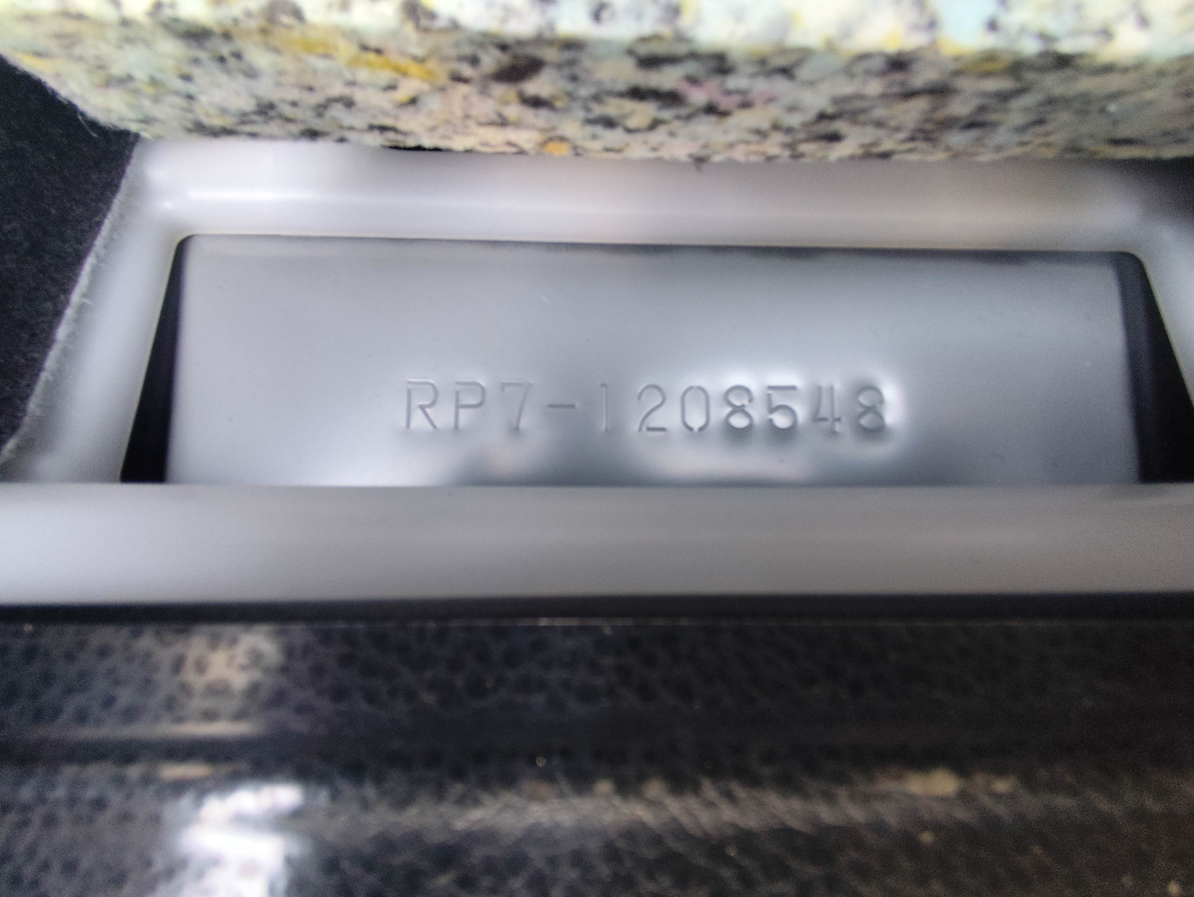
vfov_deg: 78.2
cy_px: 448
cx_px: 597
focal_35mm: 16
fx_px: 552
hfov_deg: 94.5
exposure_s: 1/50
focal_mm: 1.65
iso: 125
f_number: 2.2
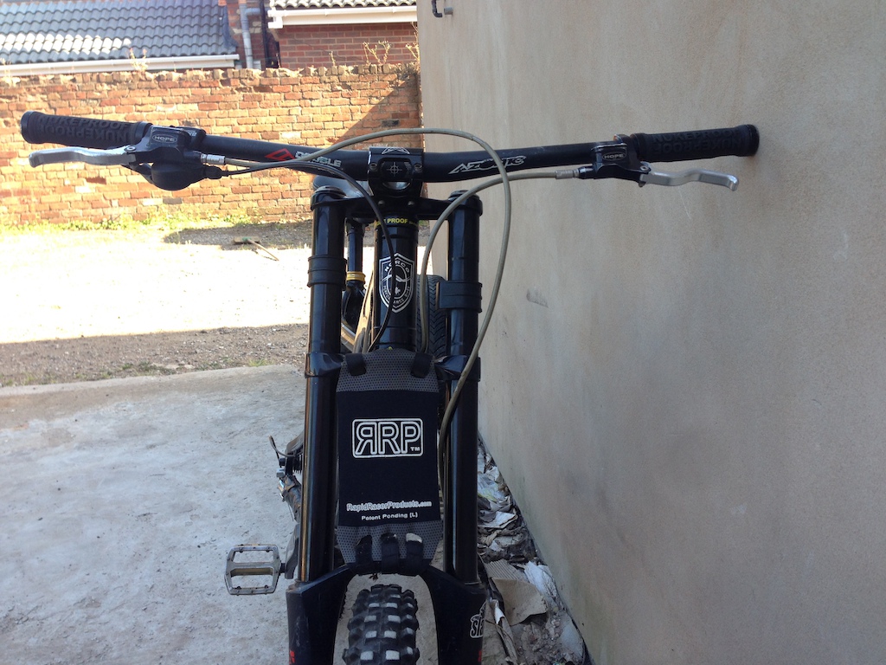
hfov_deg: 55.4
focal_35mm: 33
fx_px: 845
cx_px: 443
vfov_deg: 42.9
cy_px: 332
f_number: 2.4
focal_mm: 4.12
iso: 50
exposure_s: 1/141
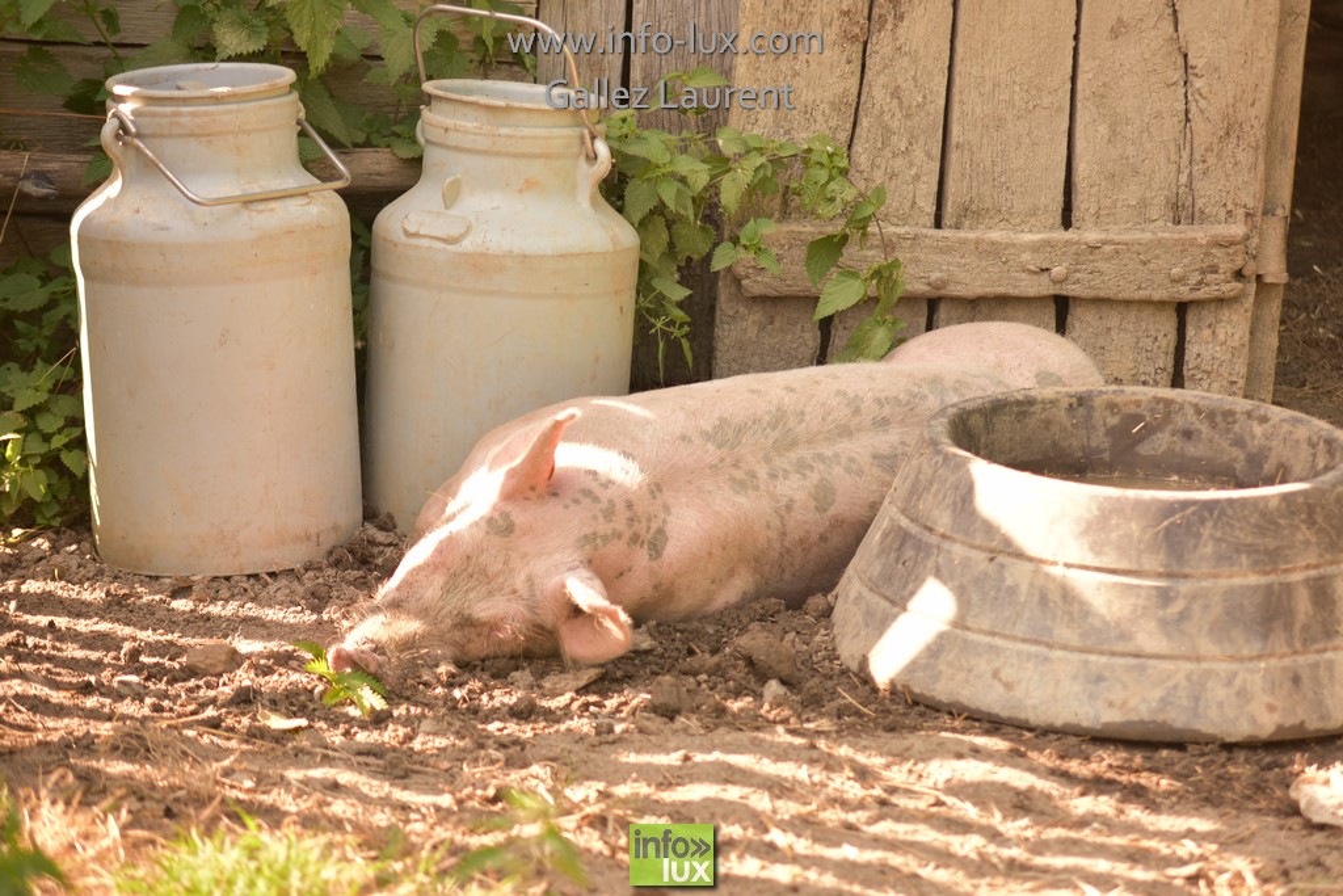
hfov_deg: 12.2
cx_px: 672
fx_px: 6268
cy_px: 448
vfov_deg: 8.2
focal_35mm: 168
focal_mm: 112
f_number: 3.2
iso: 160
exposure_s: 1/200
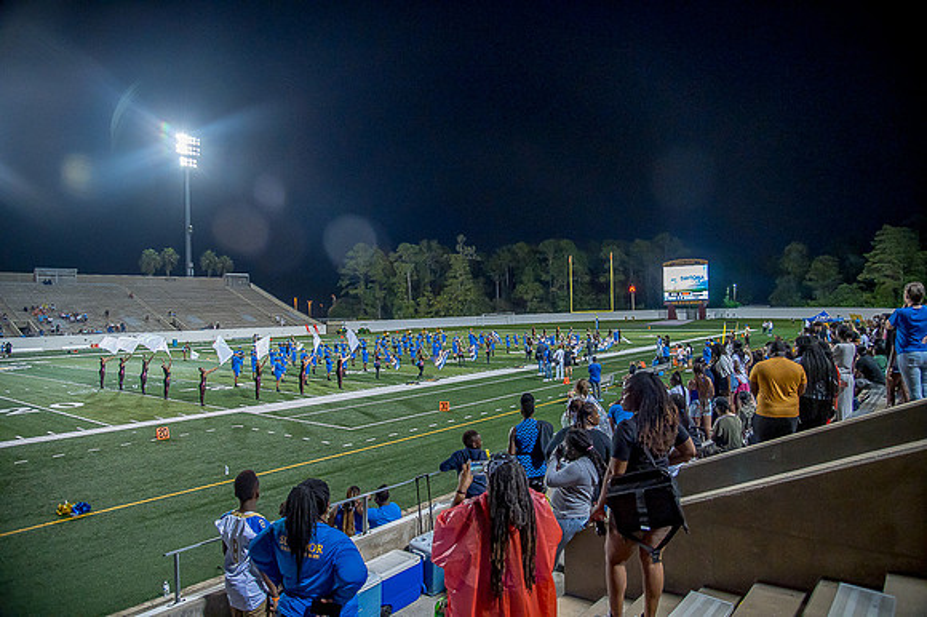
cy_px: 308
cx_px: 464
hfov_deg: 73.8
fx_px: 618
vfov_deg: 53.1
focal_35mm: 24
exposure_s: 1/200
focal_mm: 24
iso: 2000
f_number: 4
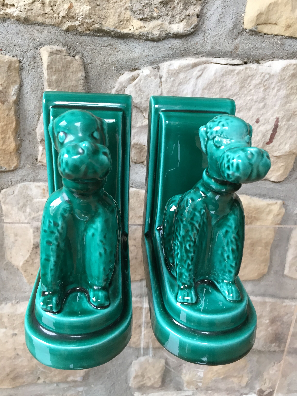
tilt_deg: -24.1
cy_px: 198
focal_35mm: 29
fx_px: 332
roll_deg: -2.5
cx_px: 148
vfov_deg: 61.7
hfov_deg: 48.2
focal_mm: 4.15
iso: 80
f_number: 2.2
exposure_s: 1/33
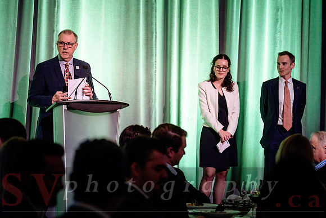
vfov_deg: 10.5
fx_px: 1178
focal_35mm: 130
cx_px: 170
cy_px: 83
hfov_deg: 15.8
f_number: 3.5
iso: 1250
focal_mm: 105
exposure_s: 1/200
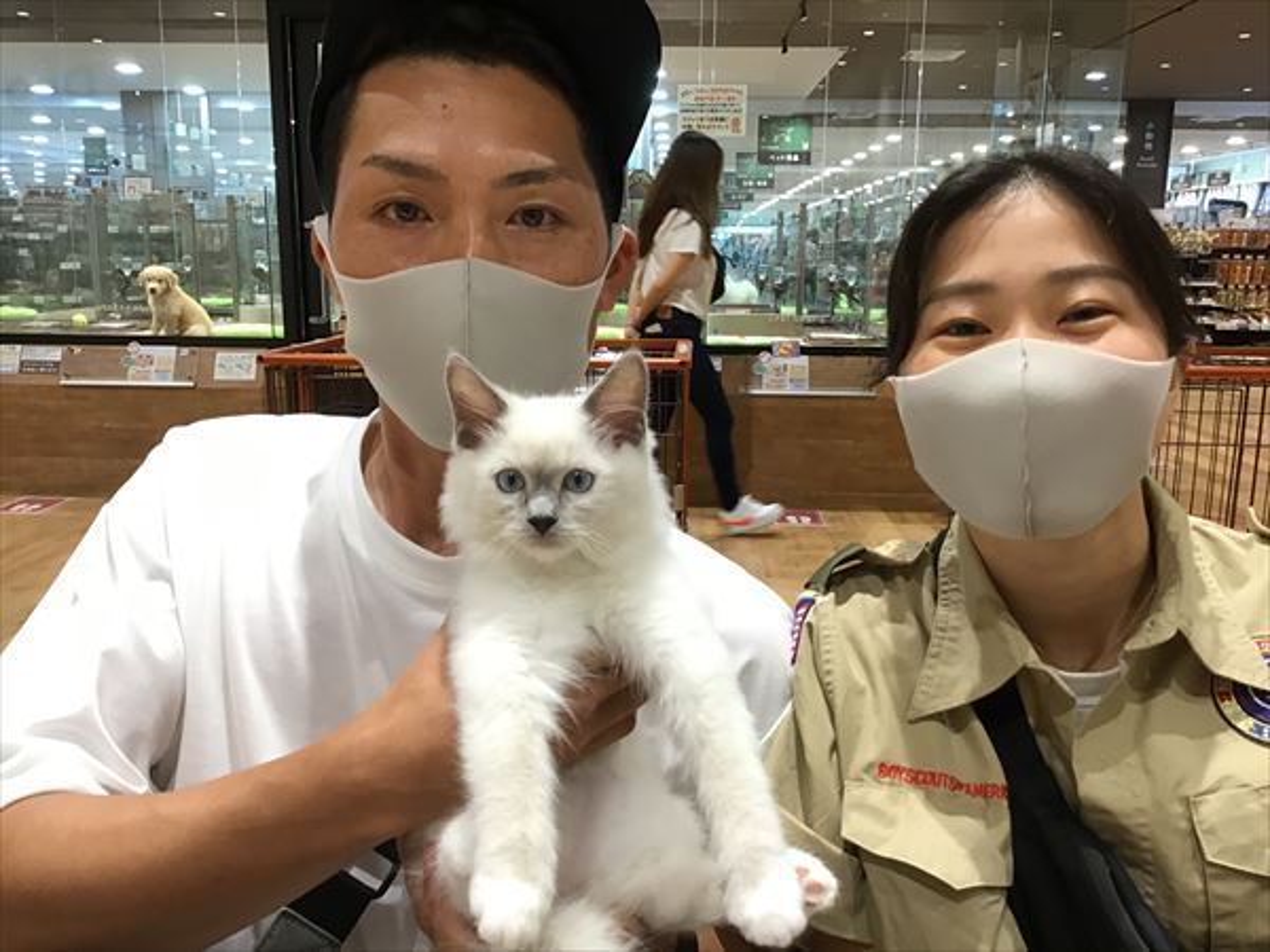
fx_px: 1137
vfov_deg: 45.4
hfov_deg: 58.4
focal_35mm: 31
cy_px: 476
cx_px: 635
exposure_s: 1/30
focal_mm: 3.3
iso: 80
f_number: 2.4
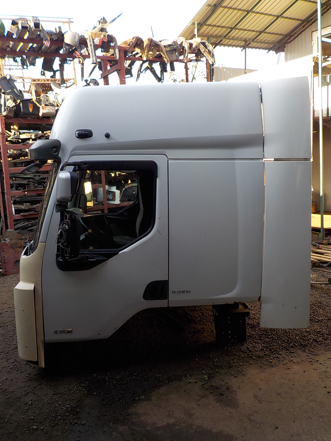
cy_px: 220
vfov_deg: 60.0
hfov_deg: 46.8
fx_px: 382
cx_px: 166
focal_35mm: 30
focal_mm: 4.1
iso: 125
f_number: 3.3
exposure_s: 1/125
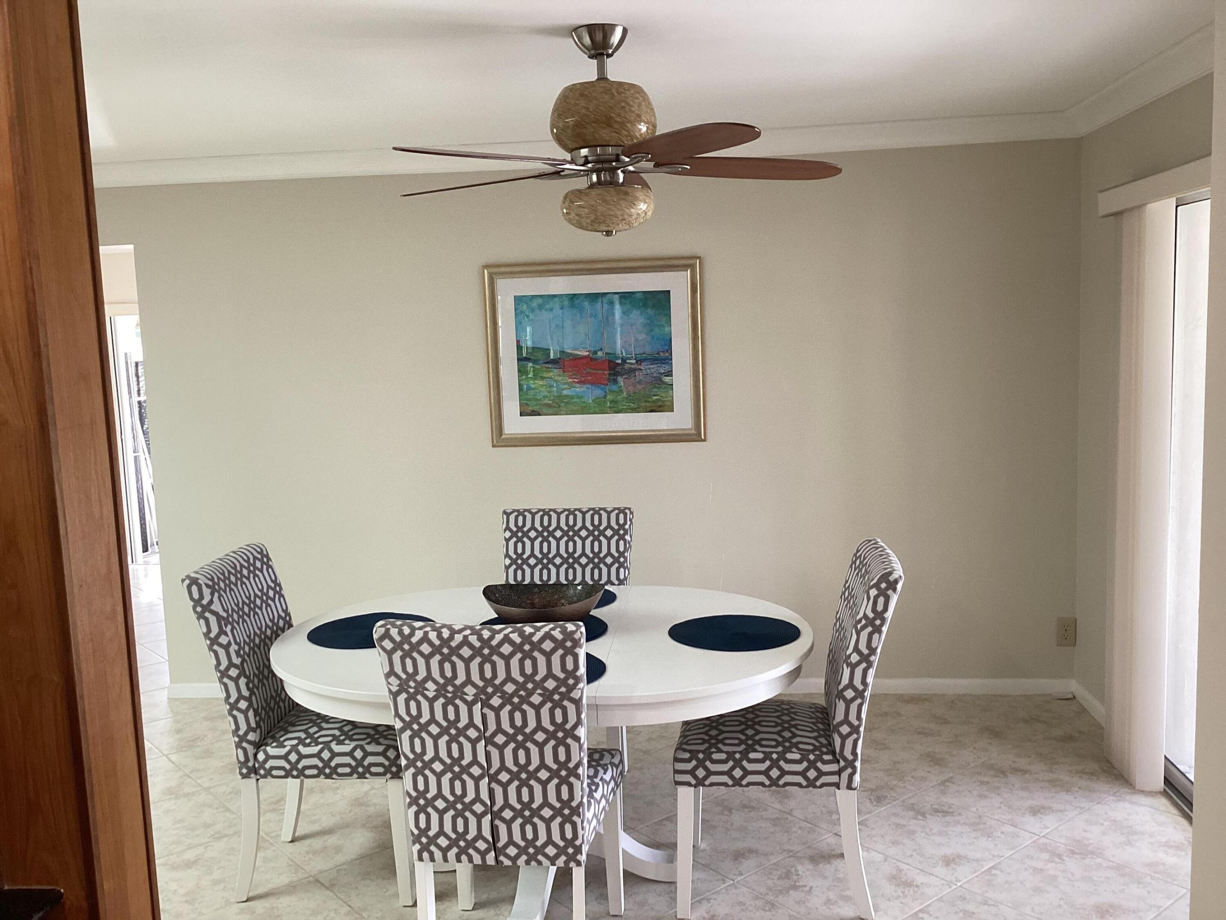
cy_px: 460
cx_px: 613
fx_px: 1098
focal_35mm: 31
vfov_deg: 45.4
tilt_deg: -8.6
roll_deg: +1.8
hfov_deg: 58.4
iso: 100
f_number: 2.4
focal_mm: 3.3
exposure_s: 1/60
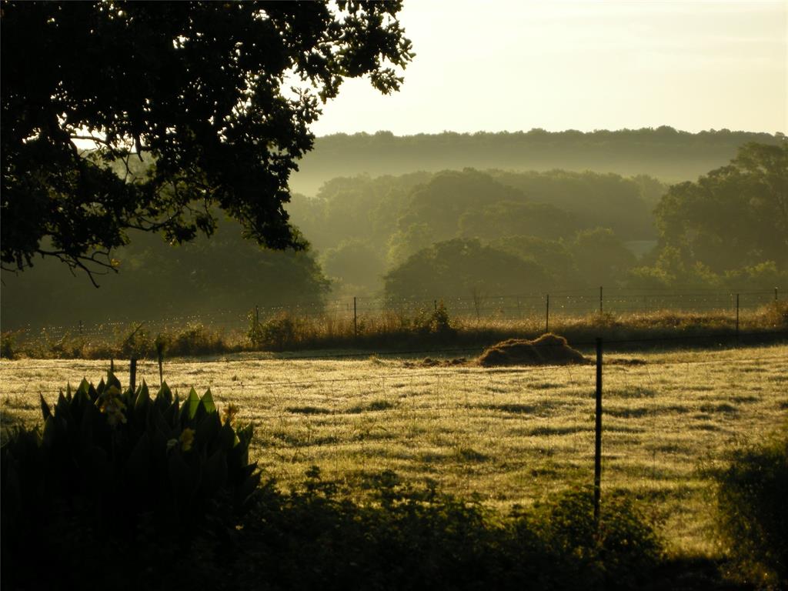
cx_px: 394
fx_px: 2800
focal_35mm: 123
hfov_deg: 16.0
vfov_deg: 12.0
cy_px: 296
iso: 64
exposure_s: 1/143
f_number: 5.3
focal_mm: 26.3
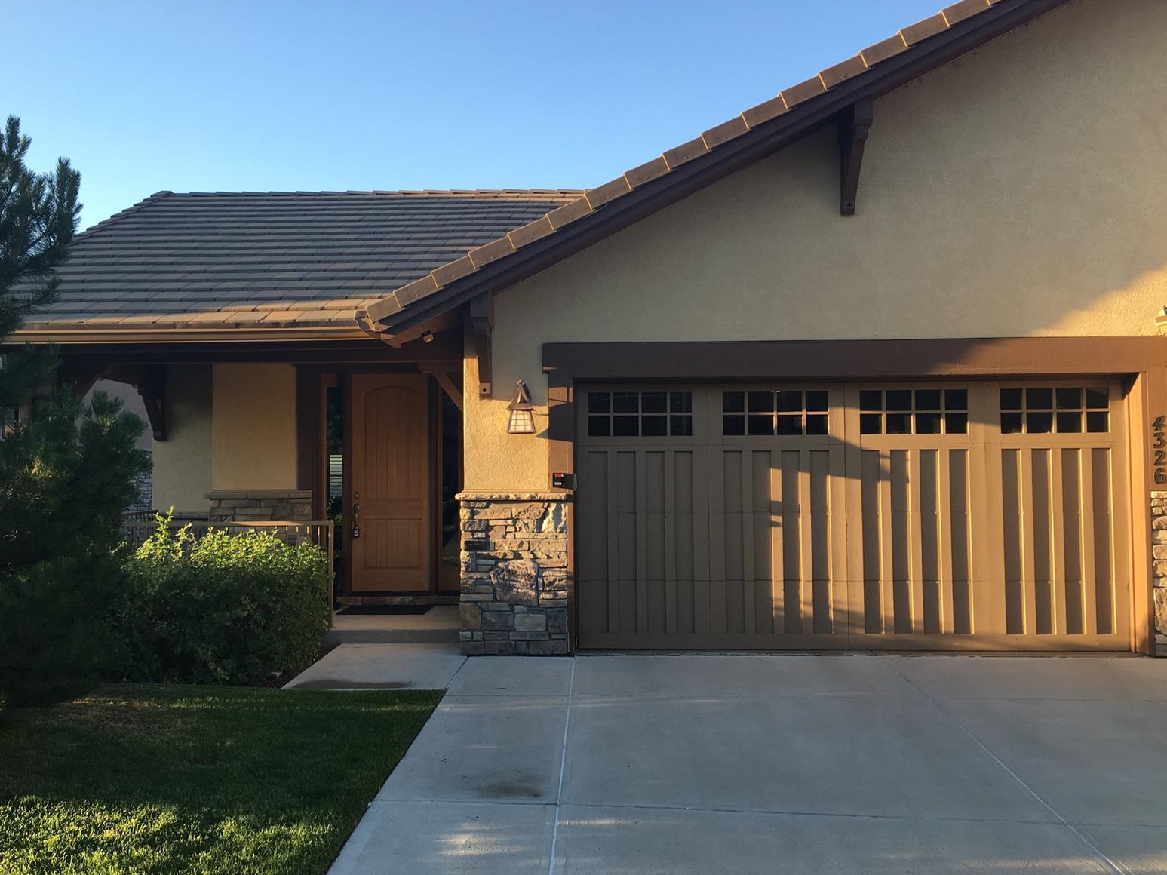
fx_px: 1011
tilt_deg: +1.4
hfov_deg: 60.0
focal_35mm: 30
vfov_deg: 46.8
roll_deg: +0.2
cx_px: 568
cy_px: 450
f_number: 2.2
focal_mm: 4.15
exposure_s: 1/203
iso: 25
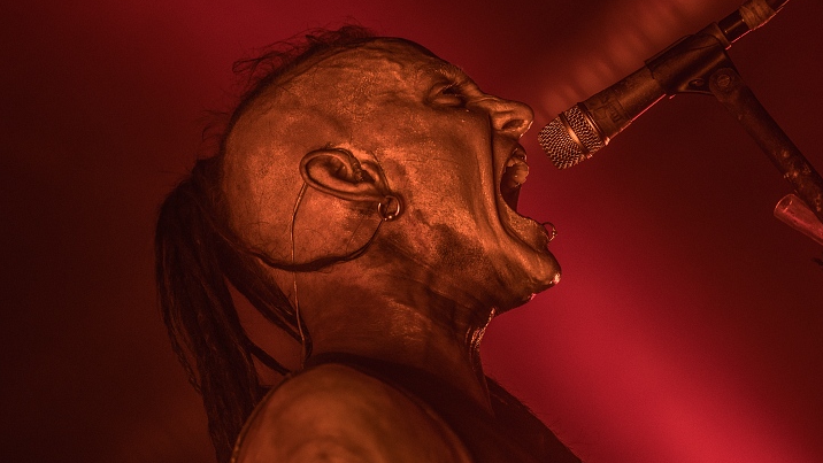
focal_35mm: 177
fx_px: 3863
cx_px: 413
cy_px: 226
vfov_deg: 6.9
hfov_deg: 12.2
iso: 320
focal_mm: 112
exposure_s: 1/100
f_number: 2.8
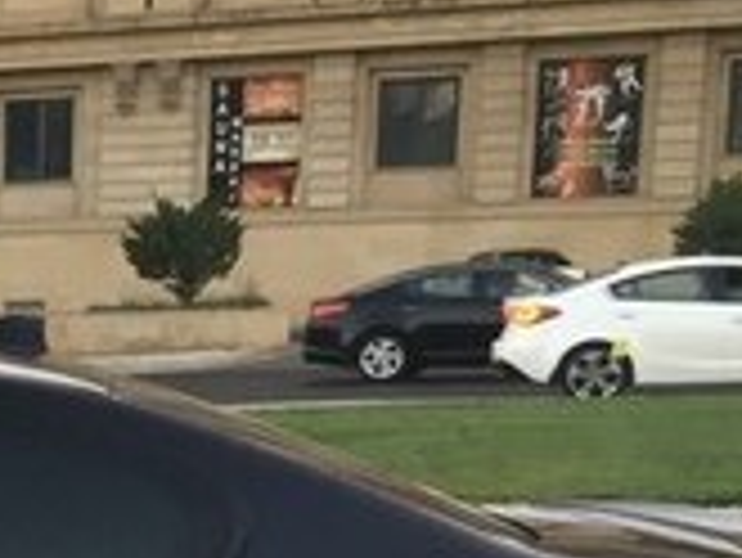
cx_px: -535
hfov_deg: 15.0
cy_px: 772
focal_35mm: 116
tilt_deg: -11.2
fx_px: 2488
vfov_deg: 12.3
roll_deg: -0.4
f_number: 2.2
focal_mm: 4.15
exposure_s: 1/33
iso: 32
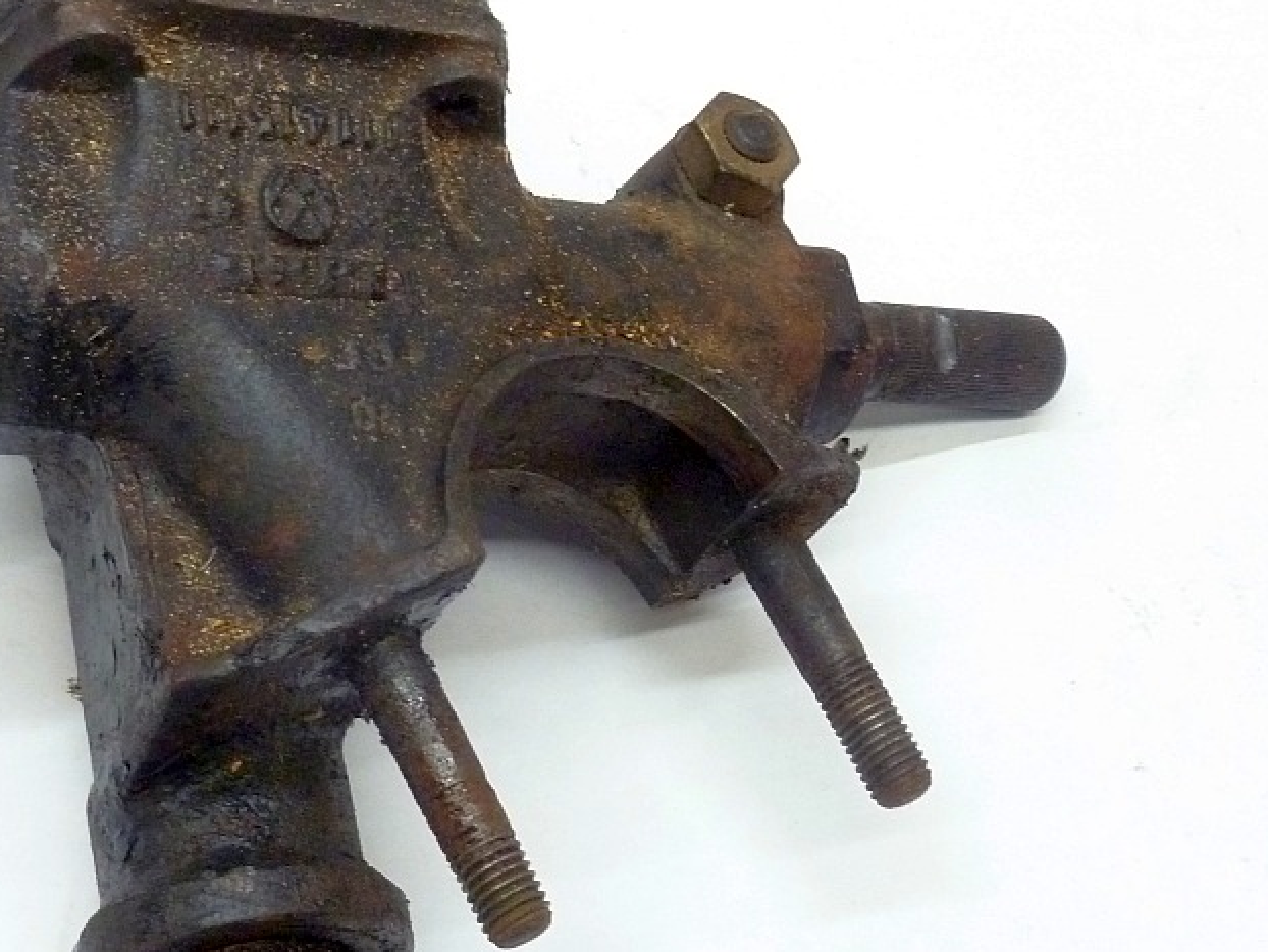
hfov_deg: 26.9
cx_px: 415
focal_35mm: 72
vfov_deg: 20.4
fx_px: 2638
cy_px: 542
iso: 400
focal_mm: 7.9
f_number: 3.8
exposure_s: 1/25
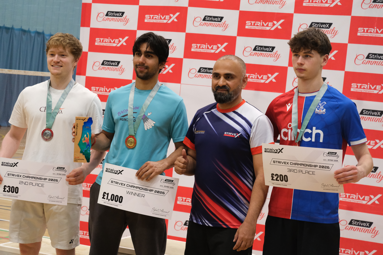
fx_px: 798
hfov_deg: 27.0
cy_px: 128
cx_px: 192
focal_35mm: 75
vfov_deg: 18.2
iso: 5000
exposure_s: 1/500
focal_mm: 50
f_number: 4.5
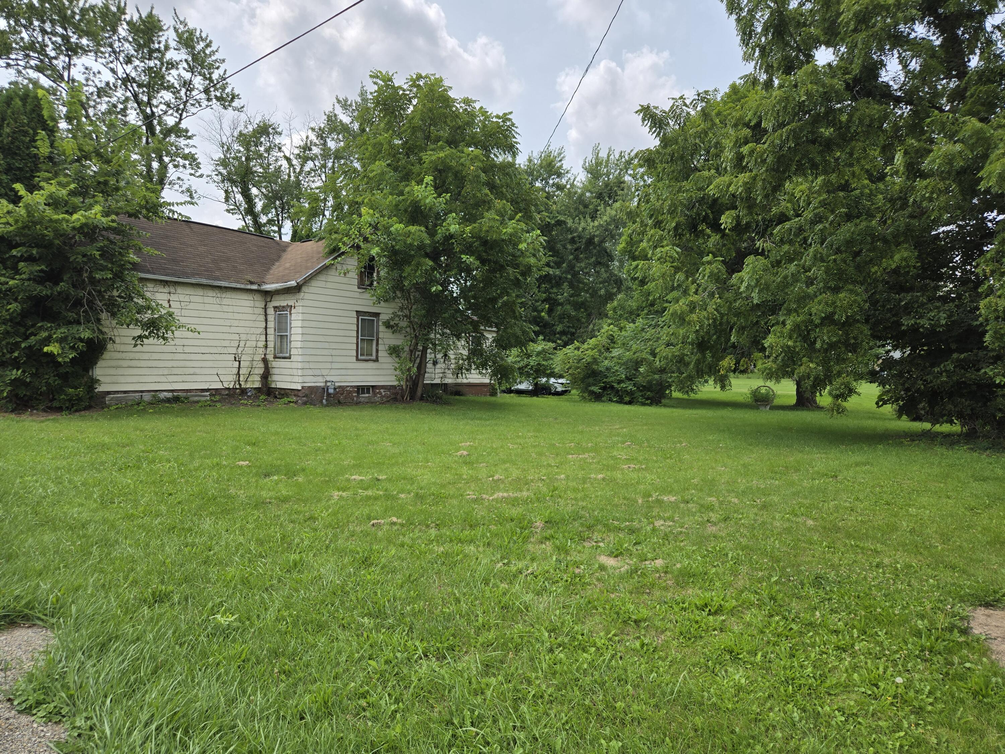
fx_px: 668
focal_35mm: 23
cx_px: 502
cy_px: 377
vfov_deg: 58.9
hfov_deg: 73.9
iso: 25
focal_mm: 5.4
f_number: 1.8
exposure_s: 1/1809
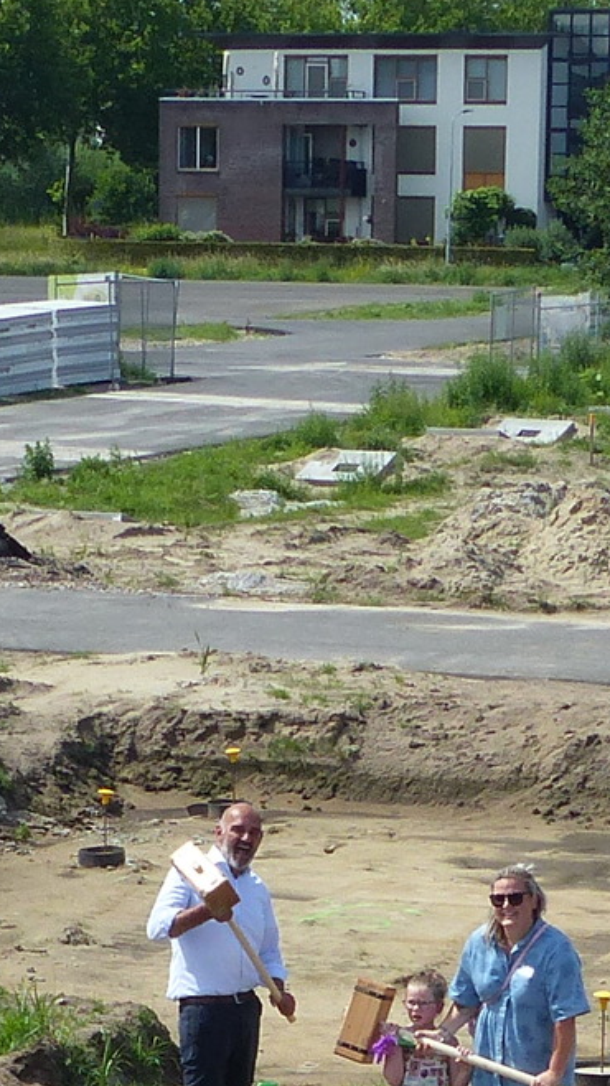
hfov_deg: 8.4
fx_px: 4147
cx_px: 199
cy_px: 1193
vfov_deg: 14.6
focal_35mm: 144
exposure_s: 1/800
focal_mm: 6
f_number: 4
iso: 100
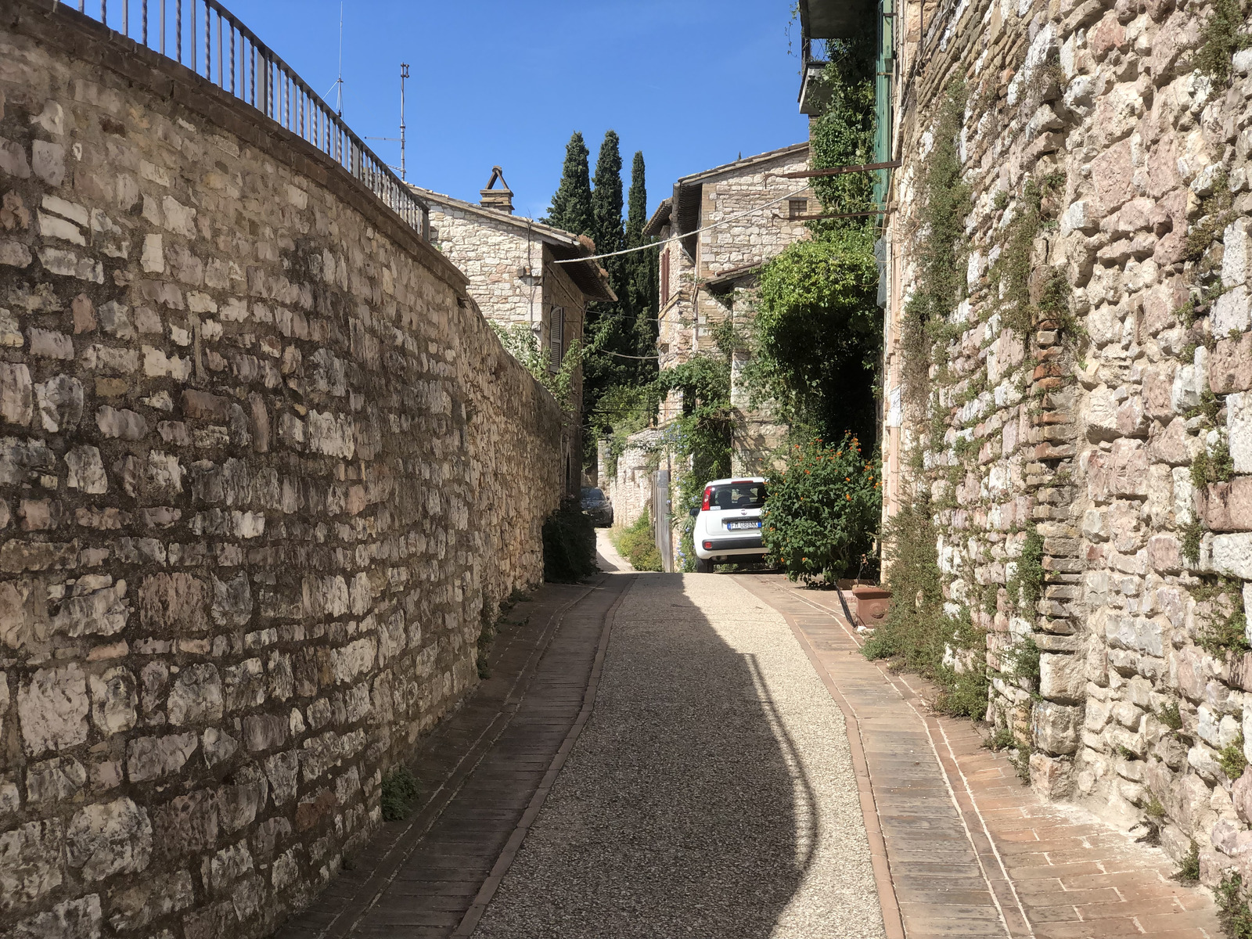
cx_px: 626
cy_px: 470
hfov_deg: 36.8
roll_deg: +0.4
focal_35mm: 52
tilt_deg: +0.9
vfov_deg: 28.0
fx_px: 1881
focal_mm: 6
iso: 16
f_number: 2.4
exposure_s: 1/991
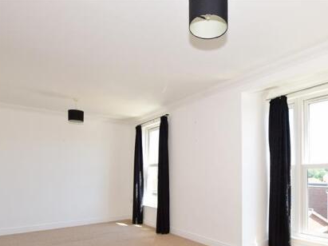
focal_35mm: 23
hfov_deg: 73.1
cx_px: 199
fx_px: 218
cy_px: 171
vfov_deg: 57.1
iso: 200
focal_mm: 10
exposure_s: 1/100
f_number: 5
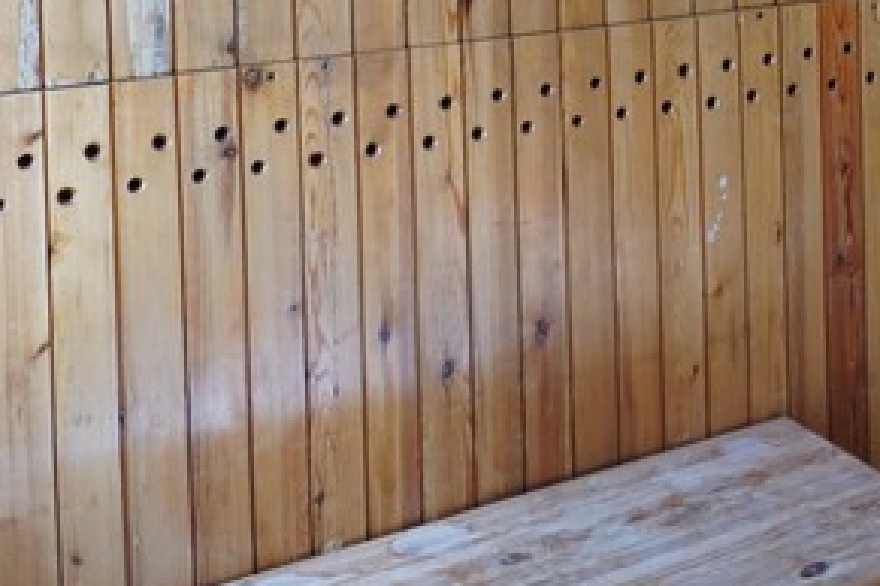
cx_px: 974
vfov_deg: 19.0
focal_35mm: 66
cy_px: -186
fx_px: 1613
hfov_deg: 27.8
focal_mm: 16
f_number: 3.5
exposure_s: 1/160
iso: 500
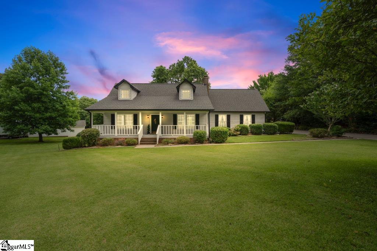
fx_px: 167
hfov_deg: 96.8
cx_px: 188
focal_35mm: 16
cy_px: 126
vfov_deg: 73.7
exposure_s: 1/400
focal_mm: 16
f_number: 8
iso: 320
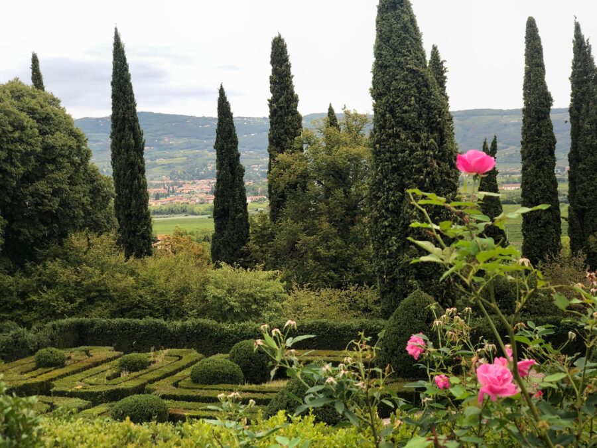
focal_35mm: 52
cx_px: 298
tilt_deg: -3.2
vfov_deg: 28.0
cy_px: 224
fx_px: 897
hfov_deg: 36.8
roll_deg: +3.8
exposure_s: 1/60
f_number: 2.4
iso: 25
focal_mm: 6
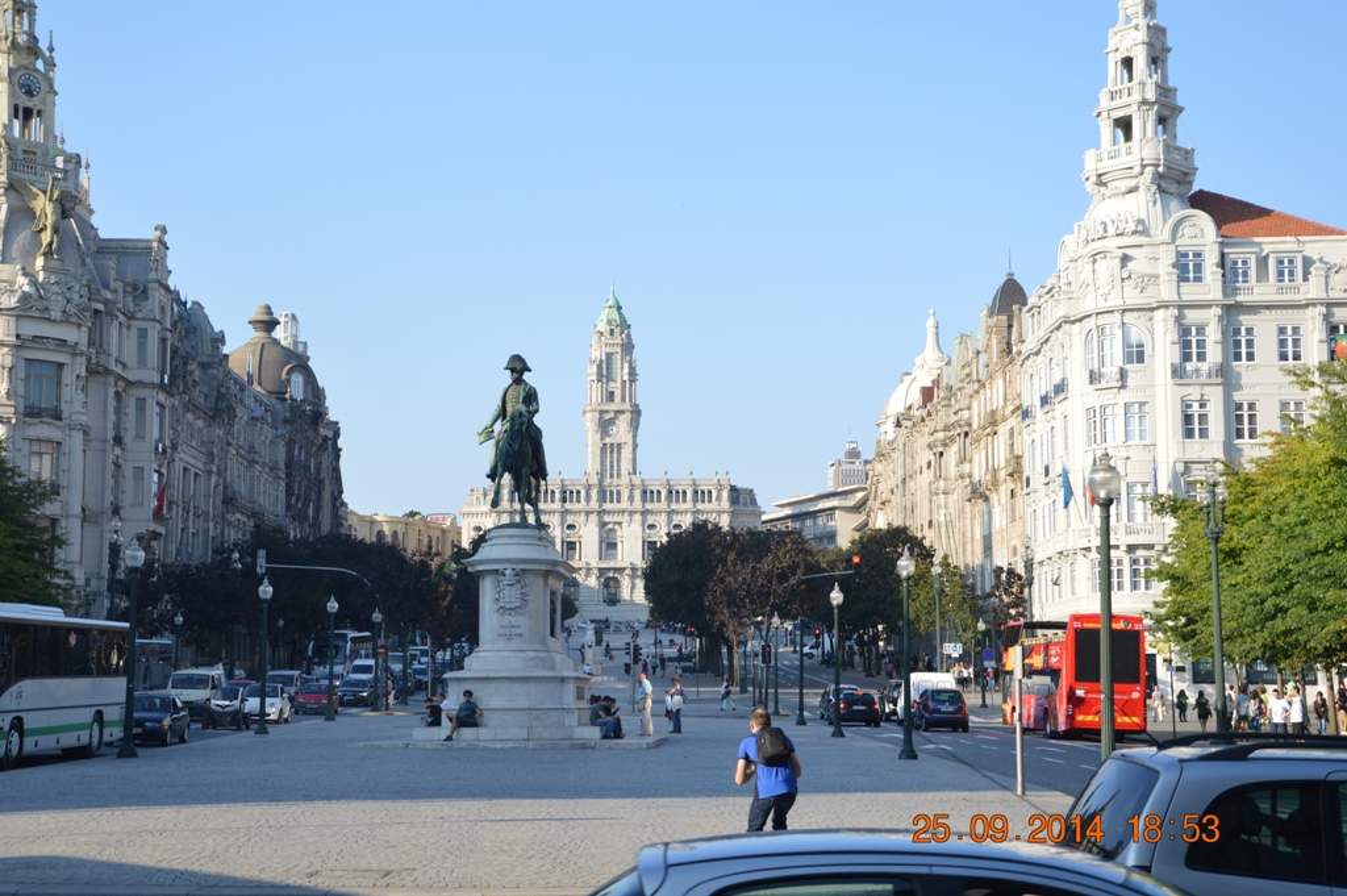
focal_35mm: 52
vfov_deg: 25.7
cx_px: 674
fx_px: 1963
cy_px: 448
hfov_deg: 37.9
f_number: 6.3
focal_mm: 35
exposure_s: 1/200
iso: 100
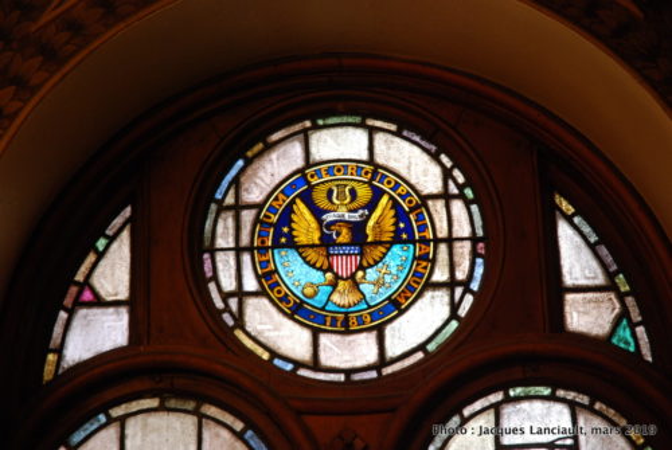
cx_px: 336
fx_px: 1963
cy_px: 225
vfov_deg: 13.1
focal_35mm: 105
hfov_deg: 19.4
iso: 800
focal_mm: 70
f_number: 4.5
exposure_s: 1/30
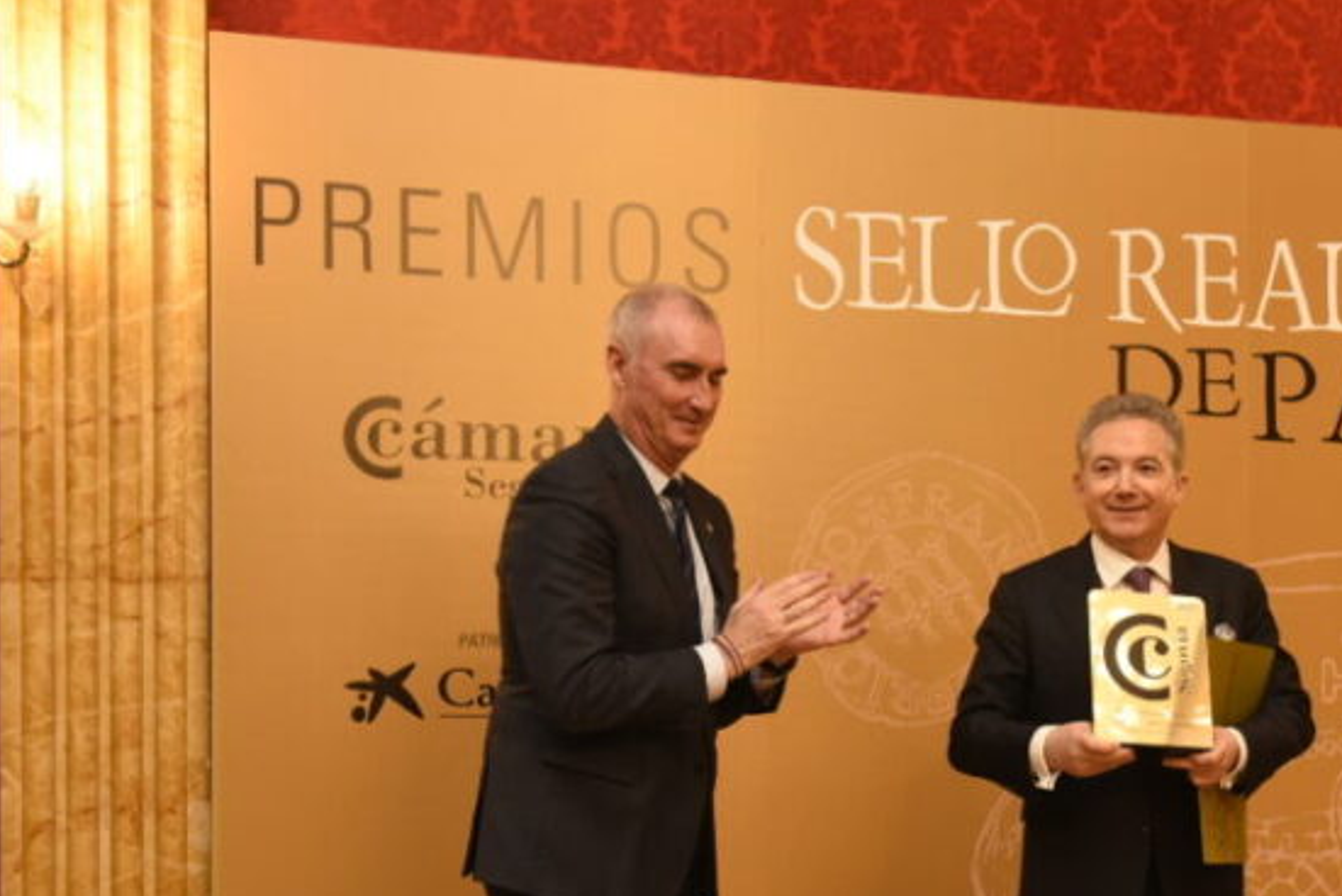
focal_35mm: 65
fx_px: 2424
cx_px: 1045
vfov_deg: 20.7
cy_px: 746
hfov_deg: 30.3
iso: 3200
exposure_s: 1/160
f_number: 4
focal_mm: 35
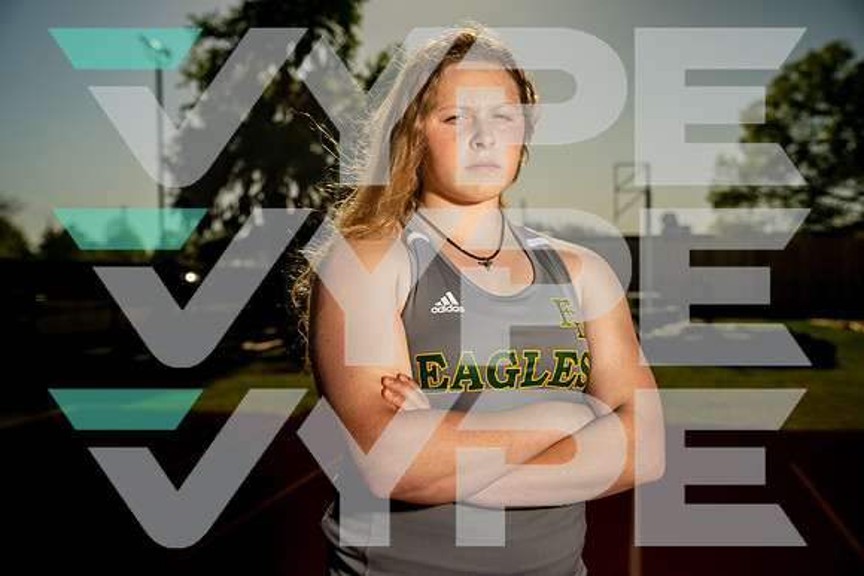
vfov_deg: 34.2
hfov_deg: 49.5
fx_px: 936
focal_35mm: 39
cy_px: 288
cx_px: 432
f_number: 4
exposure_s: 1/250
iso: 250
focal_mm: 39
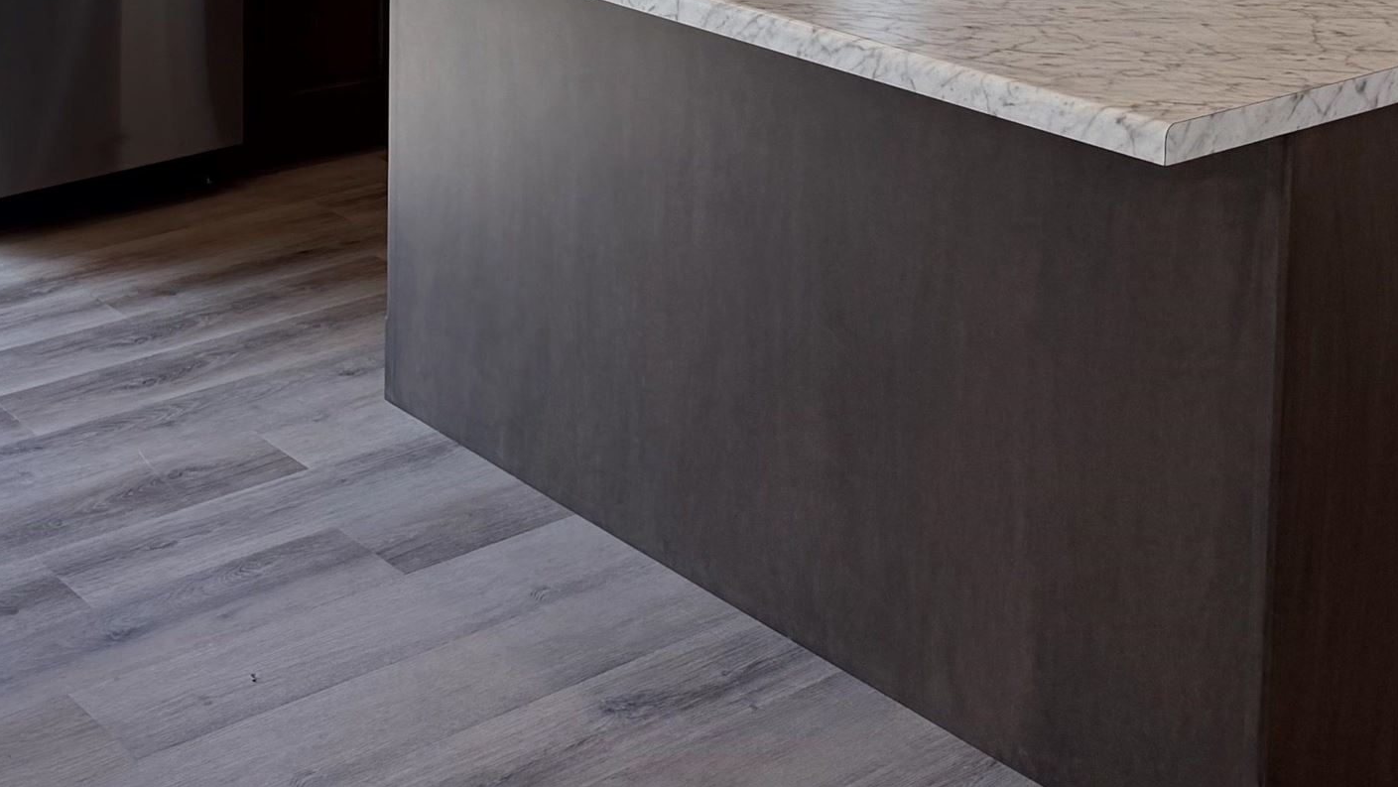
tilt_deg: -4.4
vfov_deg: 18.9
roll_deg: -0.8
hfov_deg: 36.0
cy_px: -338
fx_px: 2113
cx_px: 391
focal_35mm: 57
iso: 100
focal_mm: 6.76
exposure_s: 1/584
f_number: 1.78
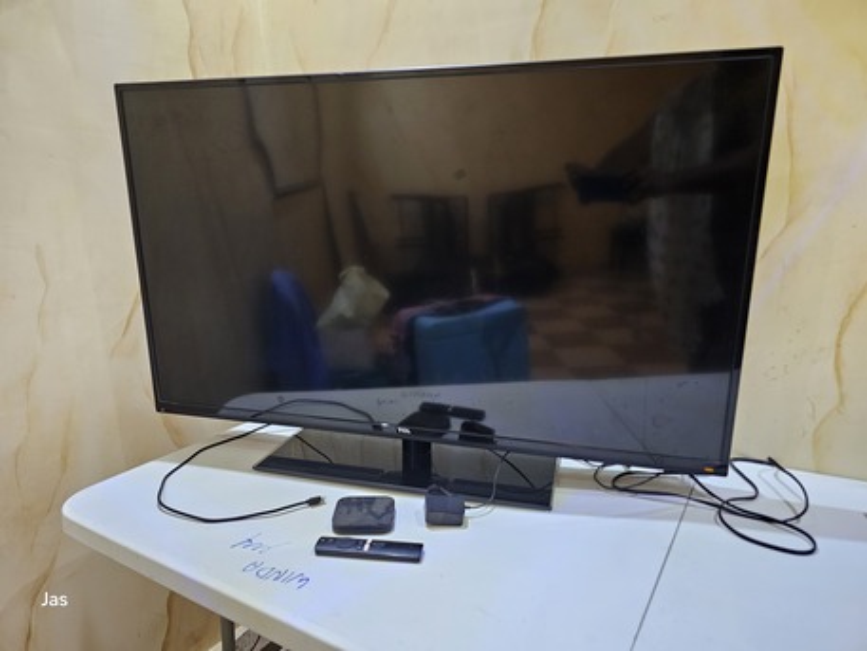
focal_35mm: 23
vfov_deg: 58.9
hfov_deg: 73.9
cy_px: 326
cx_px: 434
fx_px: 576
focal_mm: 6.3
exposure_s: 1/25
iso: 640
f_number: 1.7
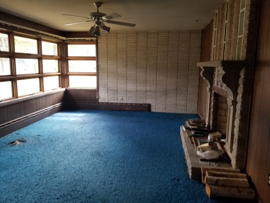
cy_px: 102
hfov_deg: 67.3
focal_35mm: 26
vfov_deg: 53.1
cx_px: 135
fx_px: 203
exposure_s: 1/60
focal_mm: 4.3
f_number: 1.7
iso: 100
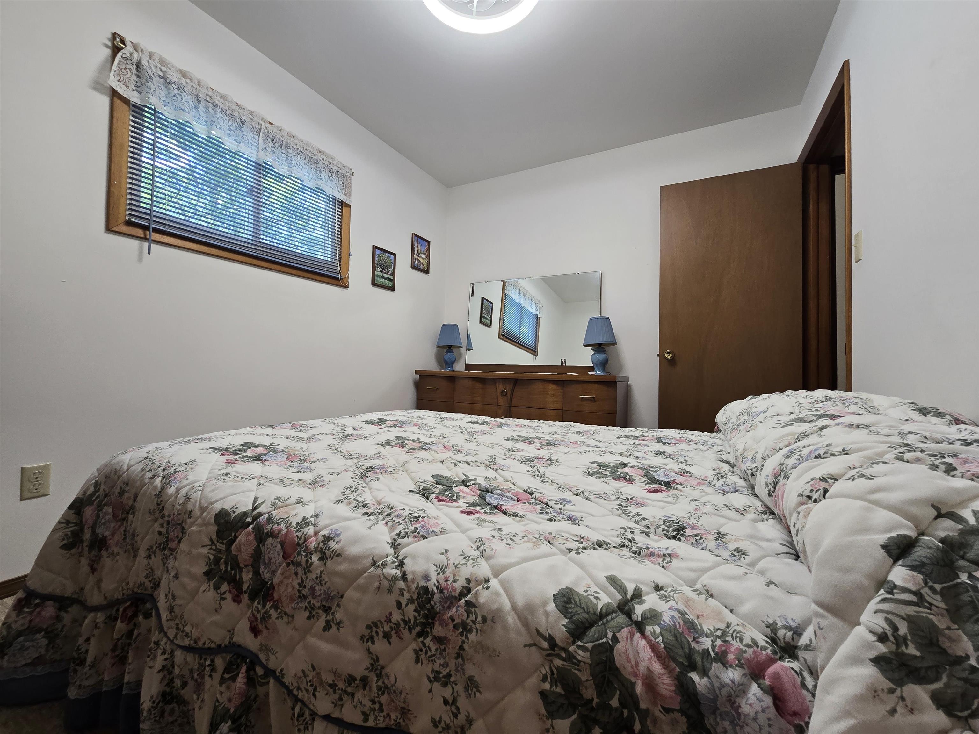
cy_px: 367
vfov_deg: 89.9
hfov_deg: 106.2
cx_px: 490
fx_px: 368
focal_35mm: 13
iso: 125
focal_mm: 2.2
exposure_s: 1/60
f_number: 2.2
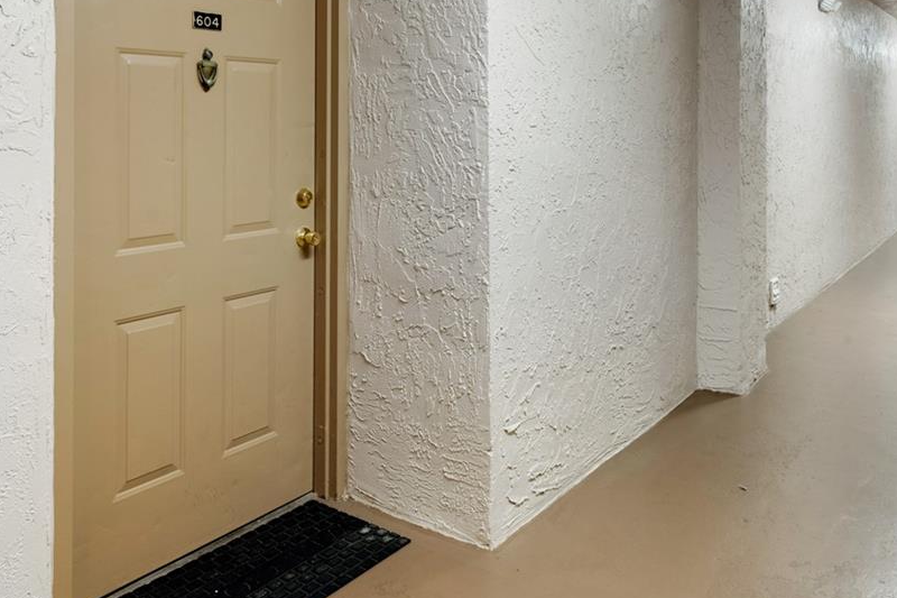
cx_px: 499
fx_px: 797
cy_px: 117
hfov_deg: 58.6
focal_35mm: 32
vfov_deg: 39.4
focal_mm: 16
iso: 100
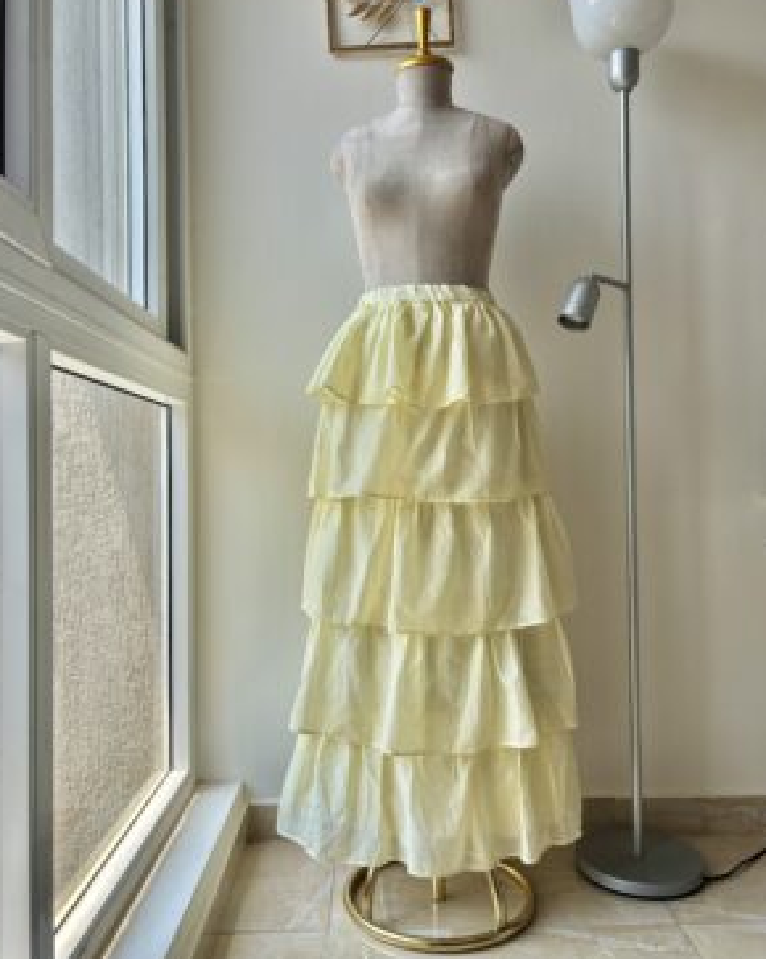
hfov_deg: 51.5
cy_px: 449
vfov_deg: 62.2
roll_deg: +0.6
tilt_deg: +1.6
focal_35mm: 28
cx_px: 378
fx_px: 794
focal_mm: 5.96
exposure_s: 1/781
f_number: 1.6
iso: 50
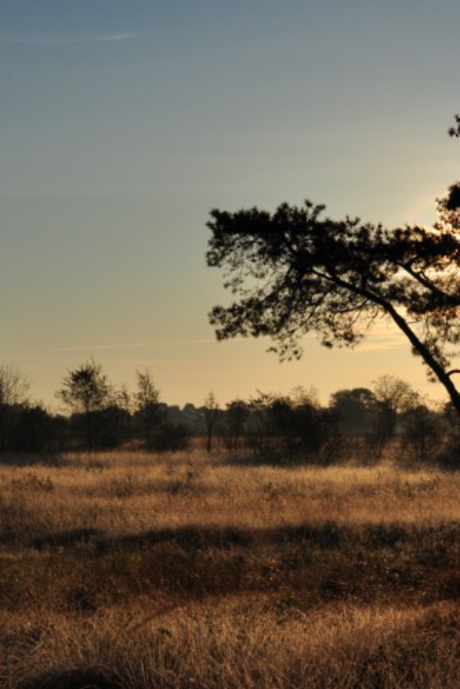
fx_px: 1839
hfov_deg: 14.0
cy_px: 365
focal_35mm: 96
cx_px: 501
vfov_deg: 21.2
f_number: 9
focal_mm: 40
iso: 200
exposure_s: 1/1250
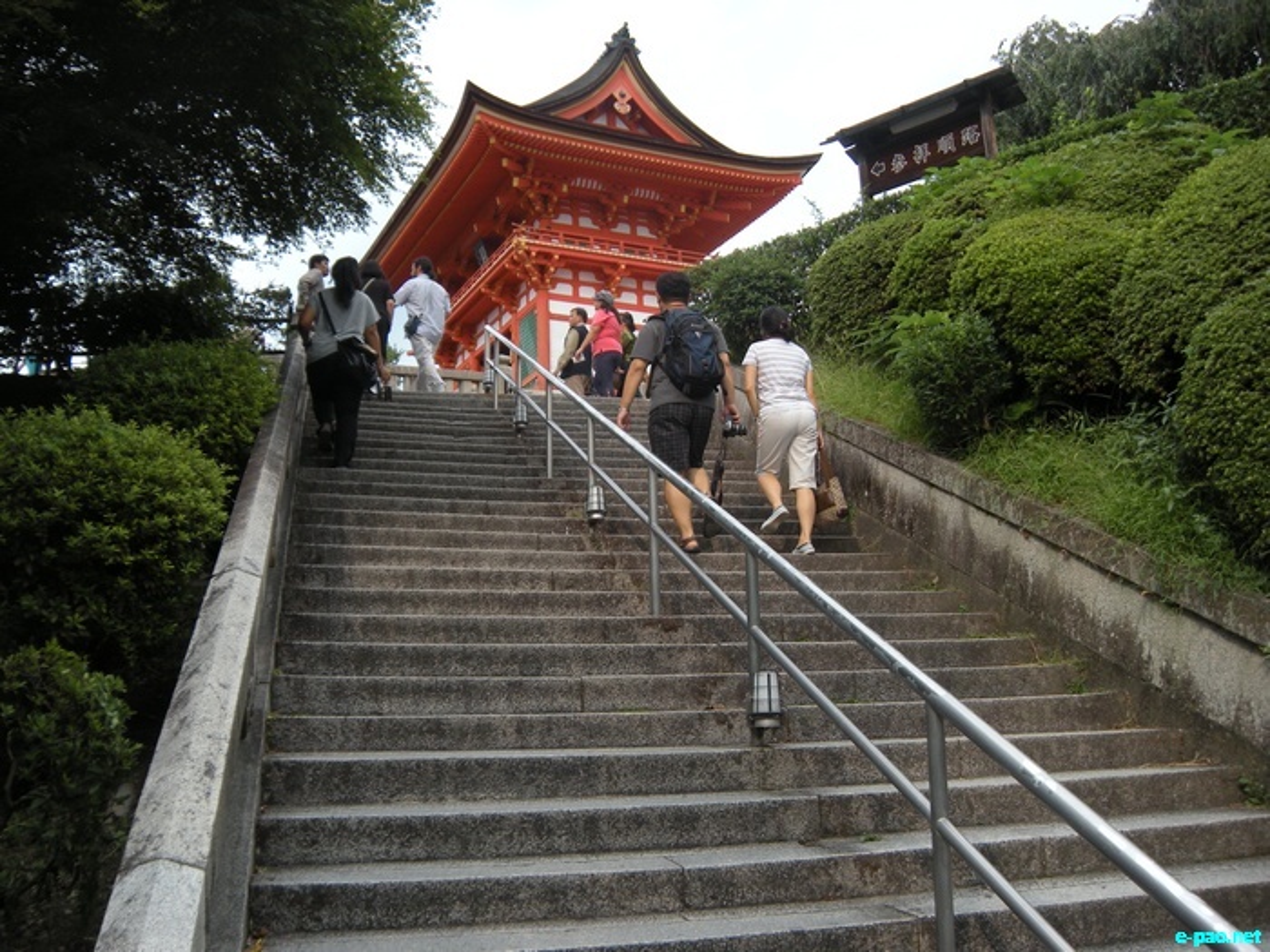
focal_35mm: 35
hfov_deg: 52.6
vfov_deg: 40.7
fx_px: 1284
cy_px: 476
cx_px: 635
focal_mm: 5.9
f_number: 3.8
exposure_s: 1/163
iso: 64
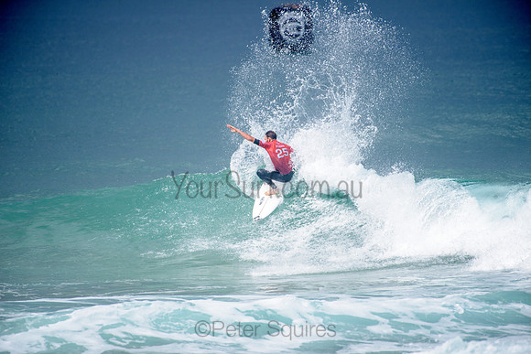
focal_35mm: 500
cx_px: 266
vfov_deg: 2.8
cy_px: 177
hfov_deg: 4.1
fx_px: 7376
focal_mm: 500
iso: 160
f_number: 5.6
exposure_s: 1/2000
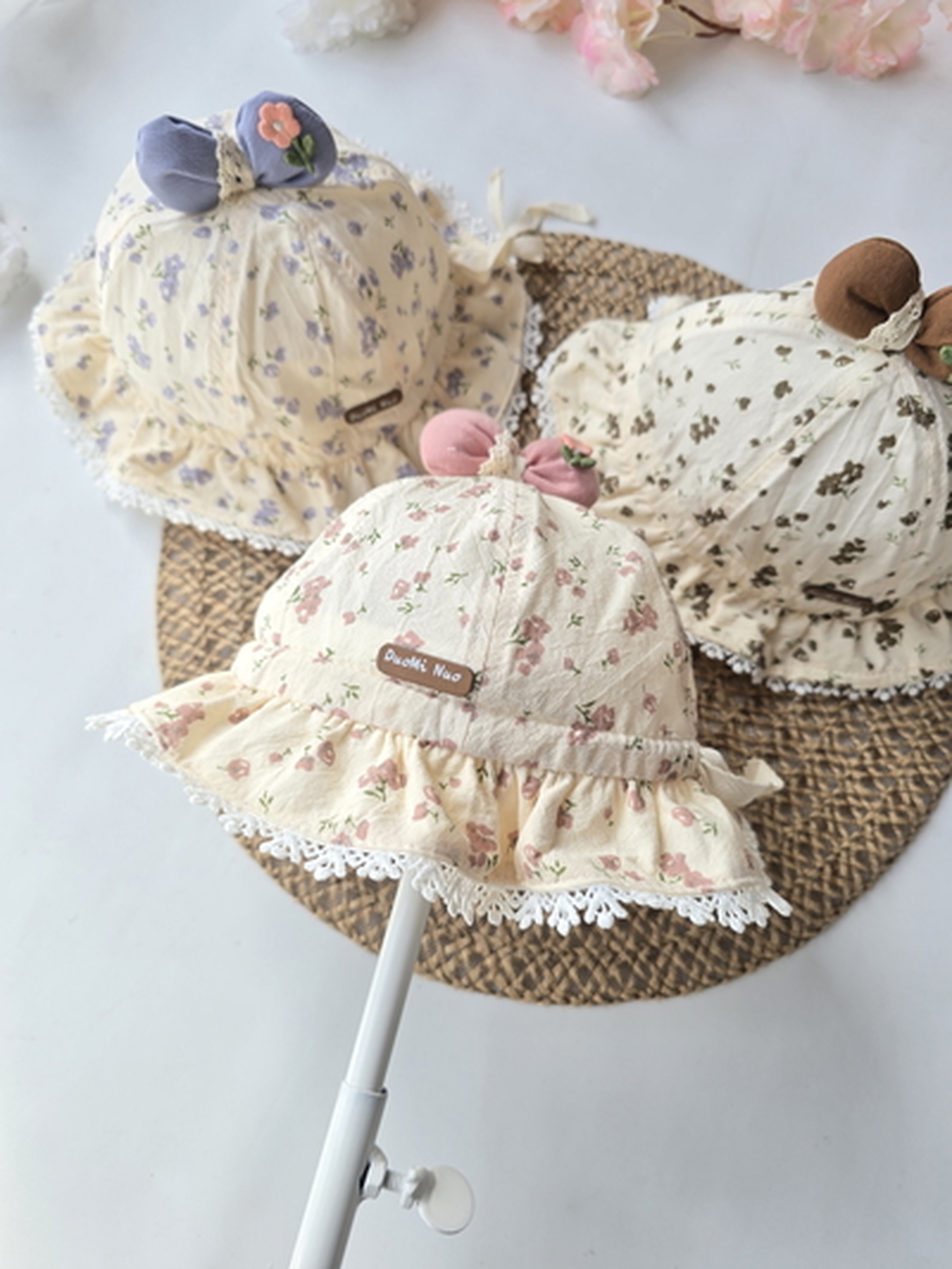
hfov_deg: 58.9
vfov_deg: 73.9
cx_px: 476
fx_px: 843
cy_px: 634
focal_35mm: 23
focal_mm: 6.3
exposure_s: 1/120
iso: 16
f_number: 1.7
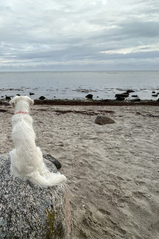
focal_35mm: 20
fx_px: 133
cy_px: 121
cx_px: 21
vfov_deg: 84.0
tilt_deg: -20.7
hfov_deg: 55.2
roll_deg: +0.4
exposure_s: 1/686
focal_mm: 2.22
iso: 40
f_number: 2.2
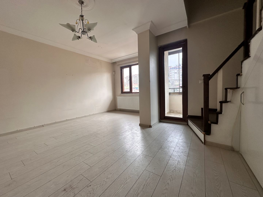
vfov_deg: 85.7
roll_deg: +1.9
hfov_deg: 102.1
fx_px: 106
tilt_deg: -3.5
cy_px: 98
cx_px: 132
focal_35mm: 14
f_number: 2.2
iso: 100
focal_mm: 2.22
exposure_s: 1/99
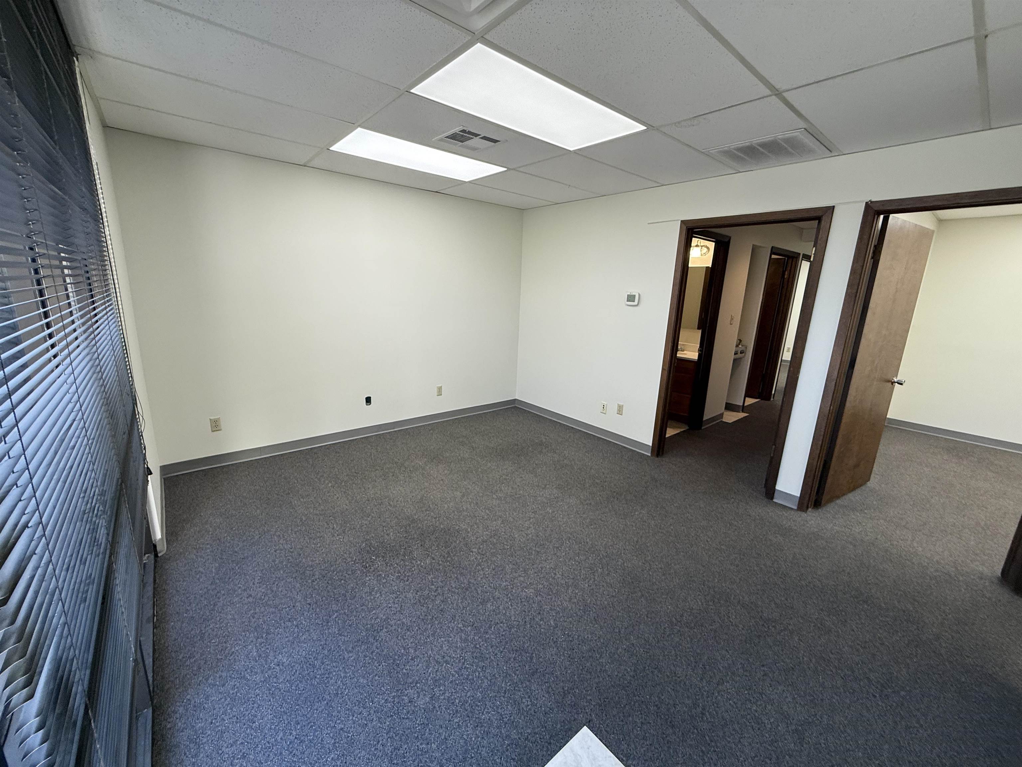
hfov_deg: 102.1
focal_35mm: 14
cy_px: 384
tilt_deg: -14.0
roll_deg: -2.7
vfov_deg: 85.7
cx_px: 511
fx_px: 413
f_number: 2.2
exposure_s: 1/120
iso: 125
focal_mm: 2.22
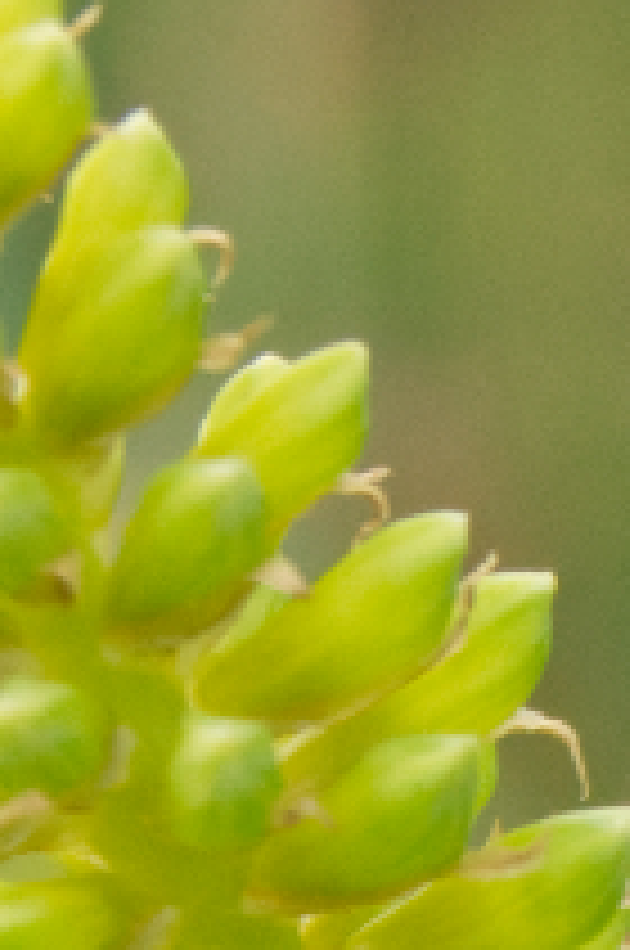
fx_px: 12373
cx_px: 536
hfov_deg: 2.9
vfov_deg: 4.3
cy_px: 2233
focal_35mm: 470
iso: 500
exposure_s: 1/500
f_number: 5.6
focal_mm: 55
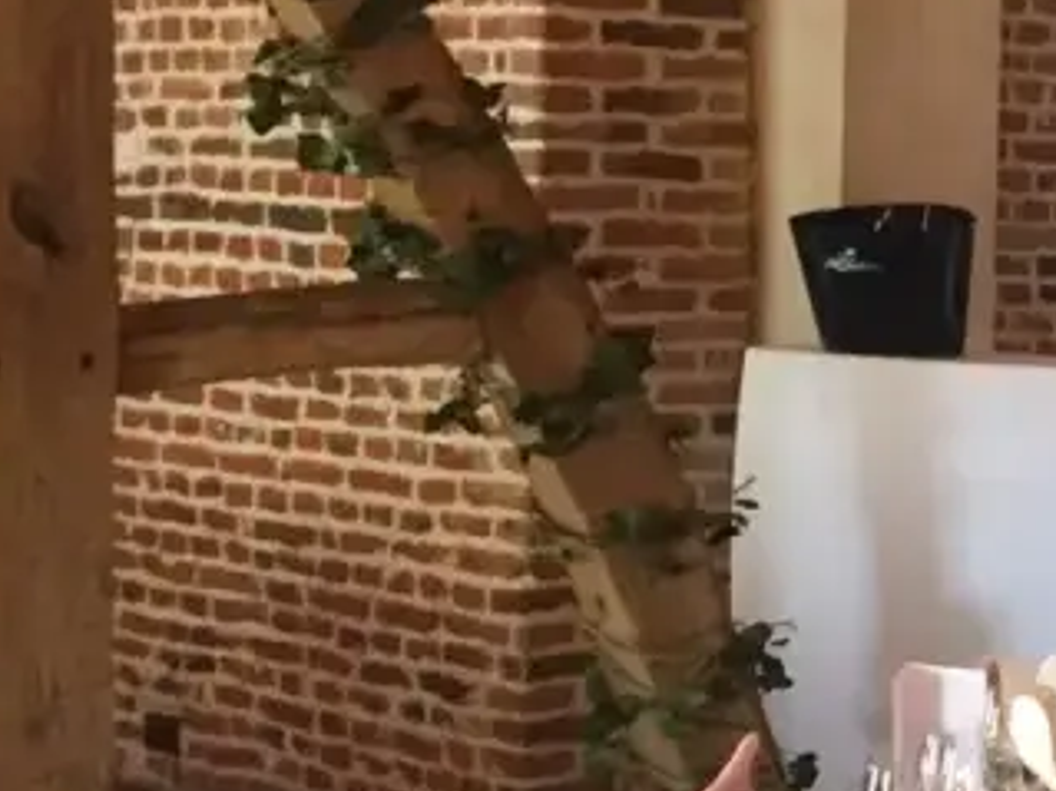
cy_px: 324
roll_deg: -1.6
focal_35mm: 93
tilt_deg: -1.9
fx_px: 2836
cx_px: 1606
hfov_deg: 18.5
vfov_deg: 15.9
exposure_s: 1/30
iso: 250
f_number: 2.2
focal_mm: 4.15
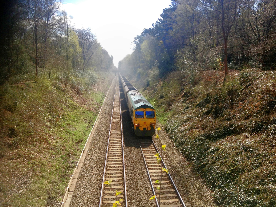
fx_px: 279
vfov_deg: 40.7
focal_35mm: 35
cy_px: 104
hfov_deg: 52.6
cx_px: 138
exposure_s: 1/778
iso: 50
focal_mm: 4.28
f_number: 2.4
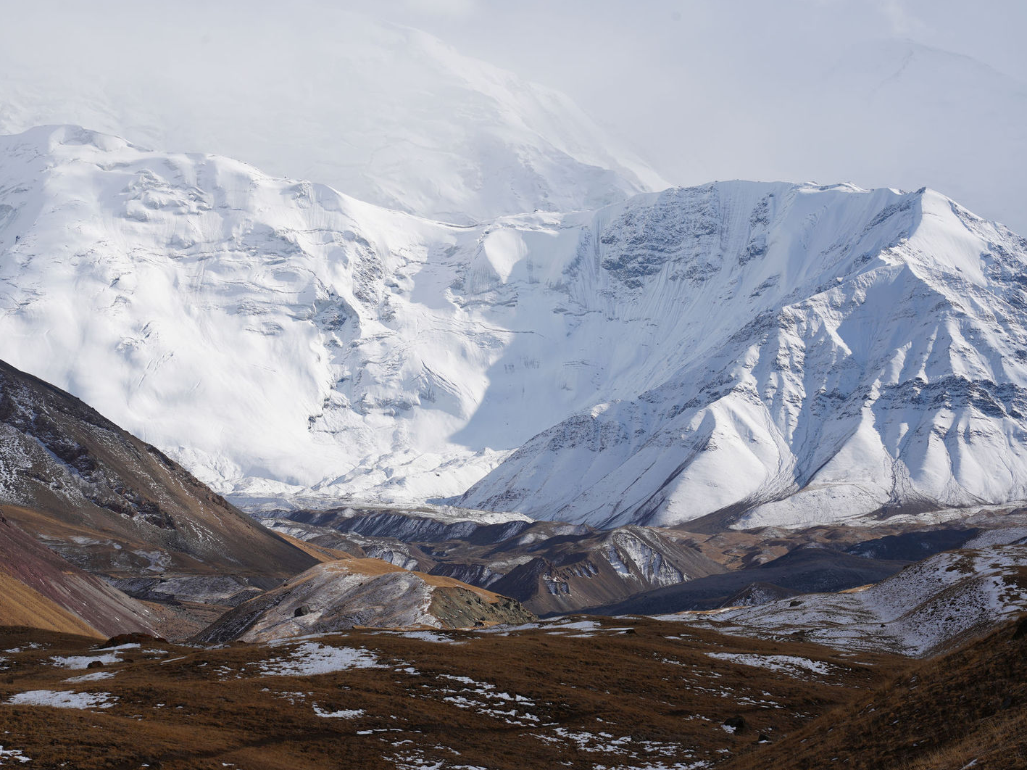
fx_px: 3381
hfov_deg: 17.3
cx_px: 451
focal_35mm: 114
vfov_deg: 13.0
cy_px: 384
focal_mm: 105
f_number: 10
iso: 100
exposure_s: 1/320
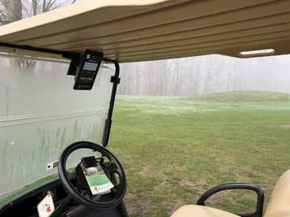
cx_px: 129
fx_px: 226
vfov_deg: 51.3
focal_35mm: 27
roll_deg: -1.6
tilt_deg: -5.0
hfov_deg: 65.1
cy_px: 117
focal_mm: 6.76
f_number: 1.78
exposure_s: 1/459
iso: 80
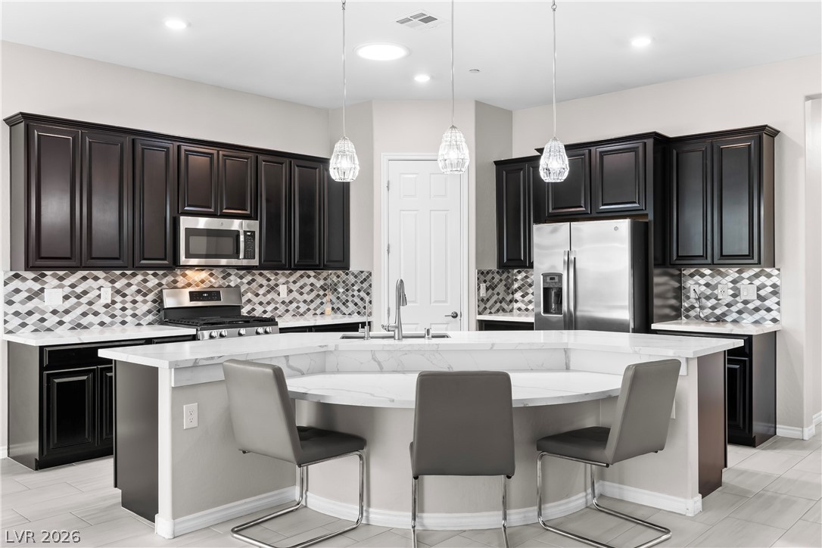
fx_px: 685
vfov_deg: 43.6
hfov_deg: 61.9
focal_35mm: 30
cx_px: 411
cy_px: 274
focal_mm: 20
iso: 400
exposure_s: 1/5
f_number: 8
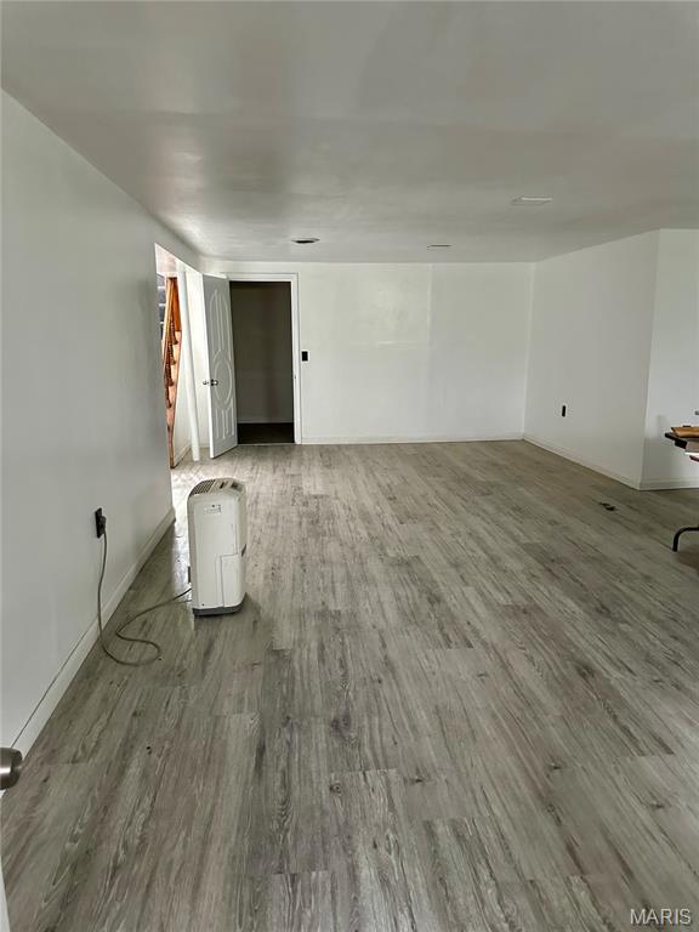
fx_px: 646
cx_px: 350
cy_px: 466
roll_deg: -0.7
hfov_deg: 56.8
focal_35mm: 24
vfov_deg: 71.6
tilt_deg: -10.3
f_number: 1.78
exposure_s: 1/60
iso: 640
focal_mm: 6.86
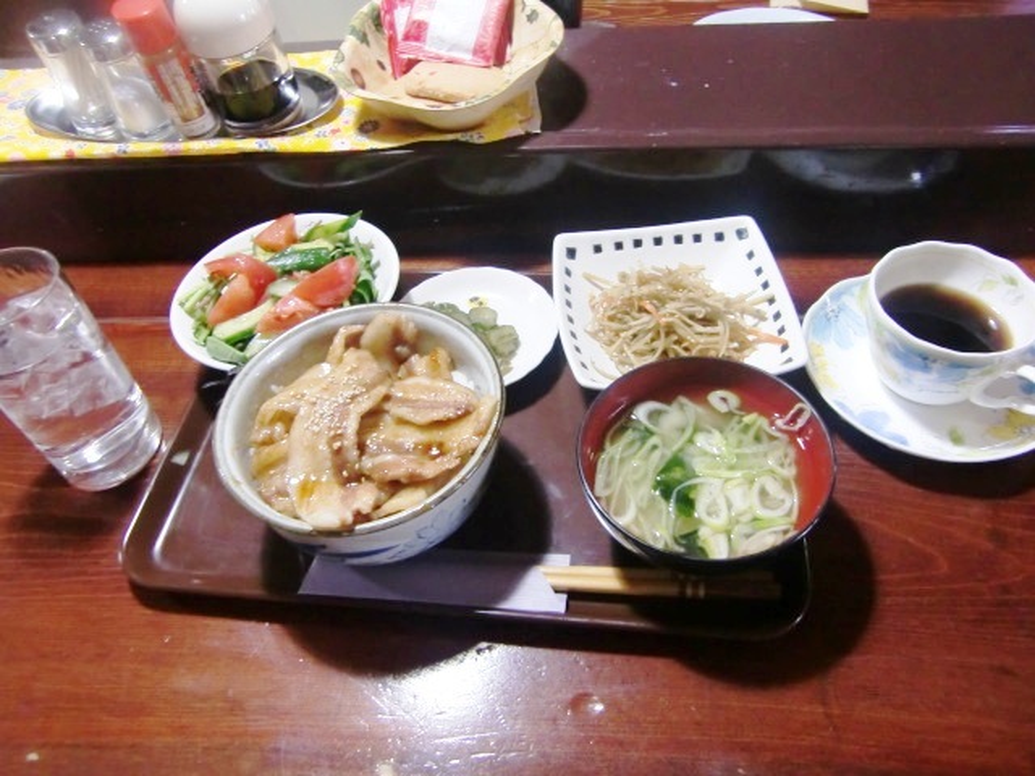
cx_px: 518
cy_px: 388
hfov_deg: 63.4
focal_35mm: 28
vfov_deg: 49.7
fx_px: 837
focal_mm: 4.9
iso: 400
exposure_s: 1/13
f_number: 2.6
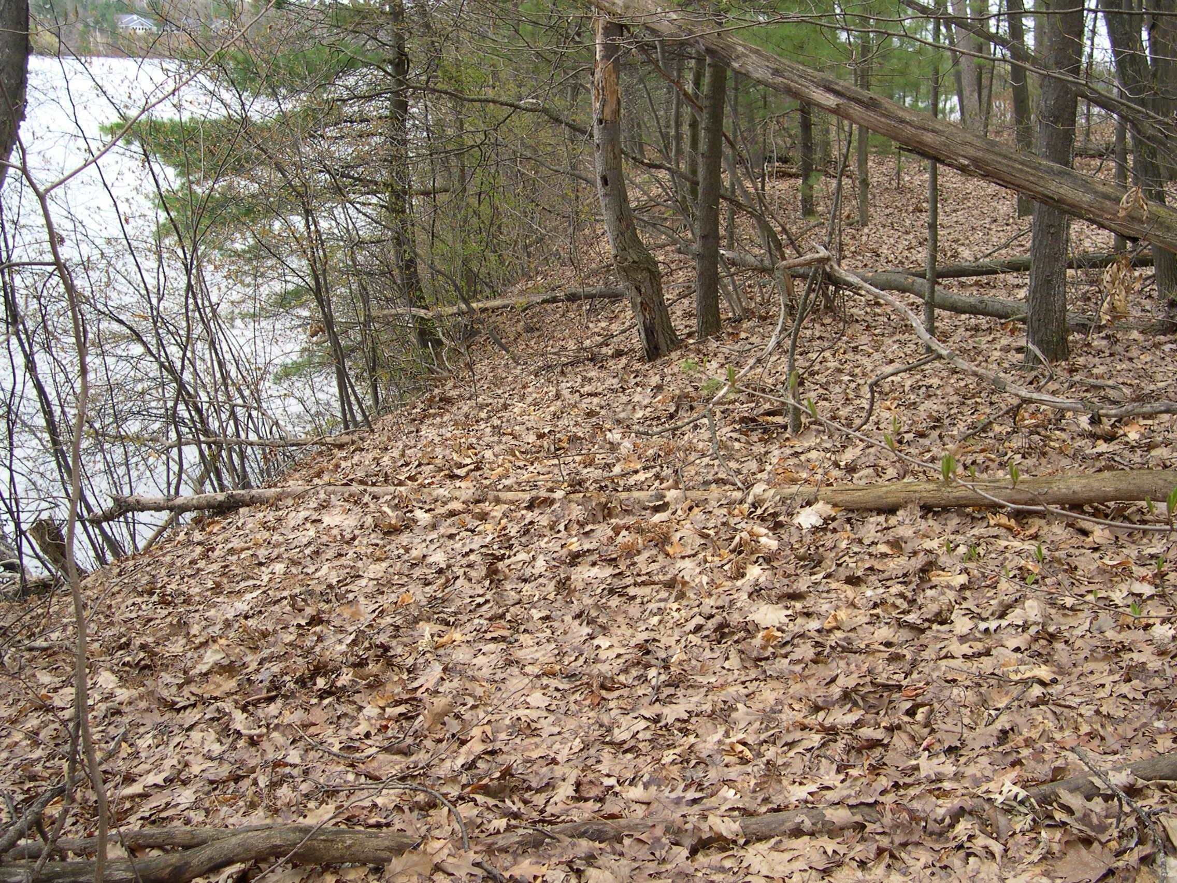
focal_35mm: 38
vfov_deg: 37.7
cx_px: 588
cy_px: 442
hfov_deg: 49.0
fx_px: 1292
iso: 100
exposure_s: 1/164
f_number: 2.8
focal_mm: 8
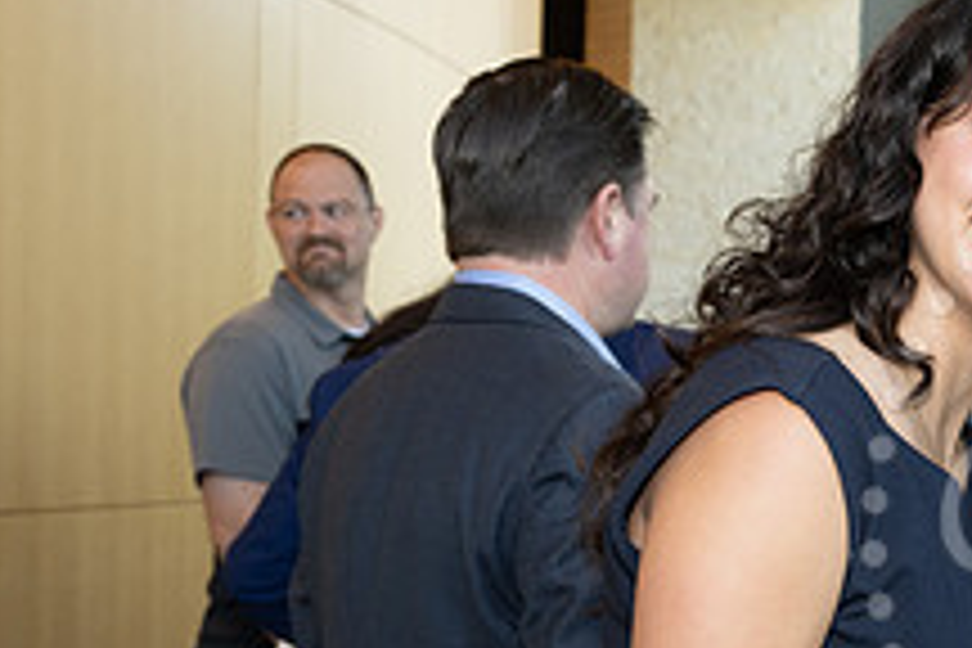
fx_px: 2322
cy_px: 524
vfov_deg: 15.8
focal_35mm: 86
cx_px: 1292
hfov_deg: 21.2
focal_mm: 32
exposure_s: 1/200
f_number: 5.6
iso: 800
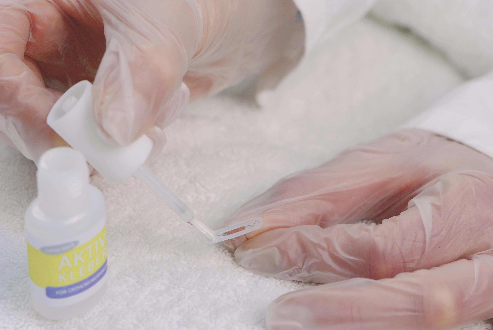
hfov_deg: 13.0
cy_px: 165
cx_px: 246
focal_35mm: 158
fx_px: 2159
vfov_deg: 8.7
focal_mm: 105
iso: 1250
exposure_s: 1/320
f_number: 8
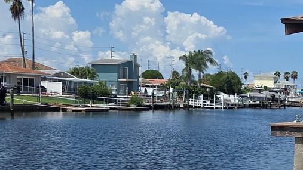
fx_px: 635
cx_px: 333
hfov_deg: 25.0
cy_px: 130
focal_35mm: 79
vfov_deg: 15.2
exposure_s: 1/7891
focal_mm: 5.4
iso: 80
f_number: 1.8
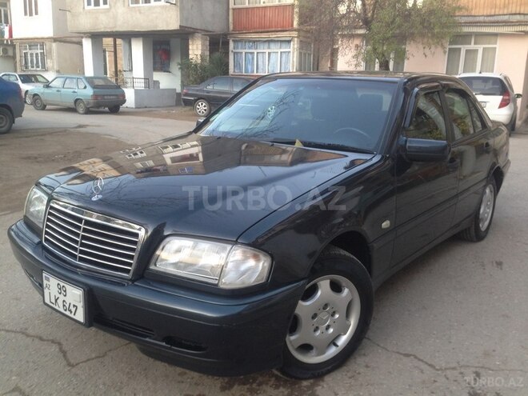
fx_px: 503
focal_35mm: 33
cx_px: 264
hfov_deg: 55.4
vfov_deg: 42.9
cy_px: 198
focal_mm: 4.12
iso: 50
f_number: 2.4
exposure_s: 1/24
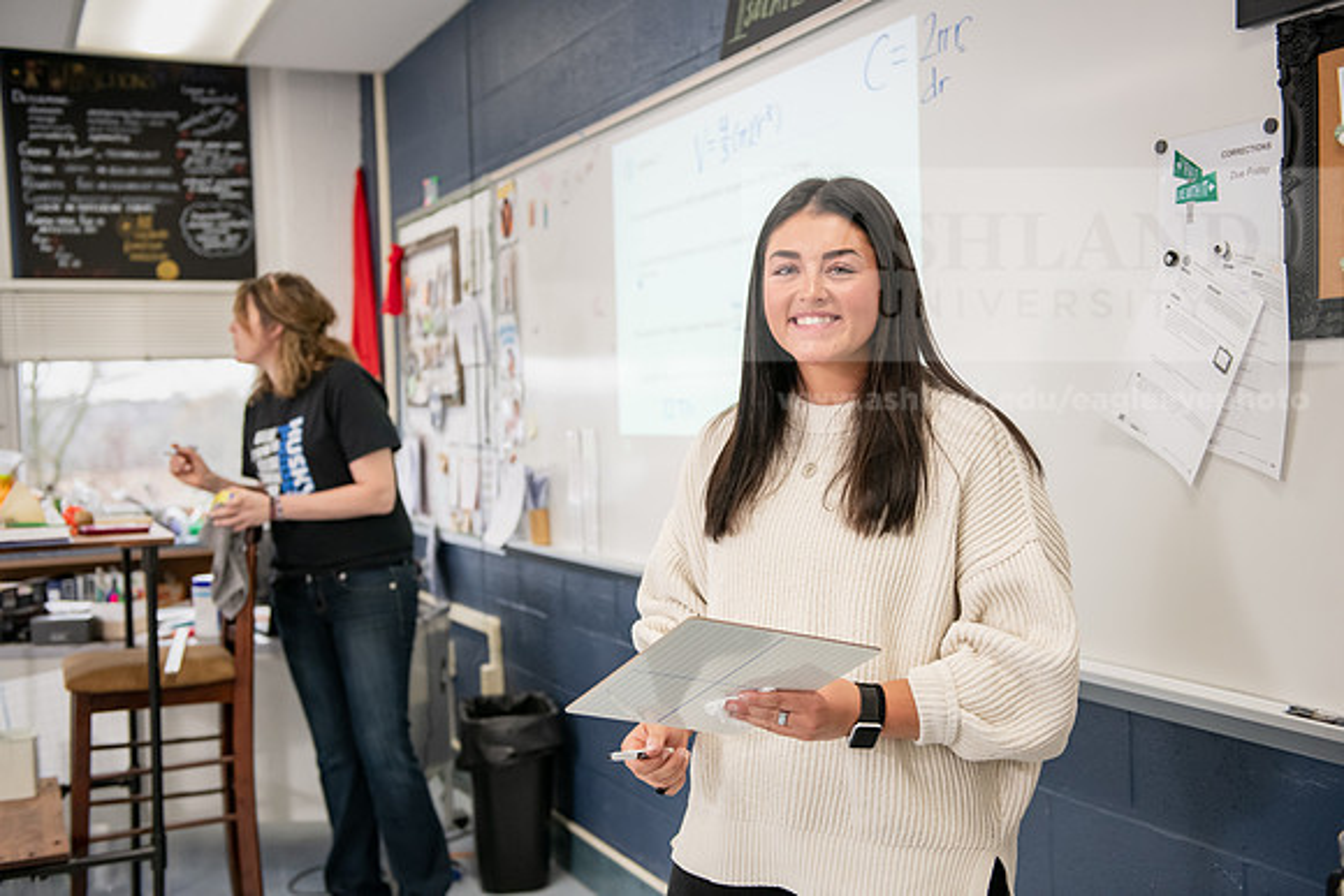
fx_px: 1568
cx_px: 672
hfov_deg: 46.4
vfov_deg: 31.9
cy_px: 448
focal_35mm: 42
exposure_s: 1/200
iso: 1600
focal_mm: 42
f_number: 3.2
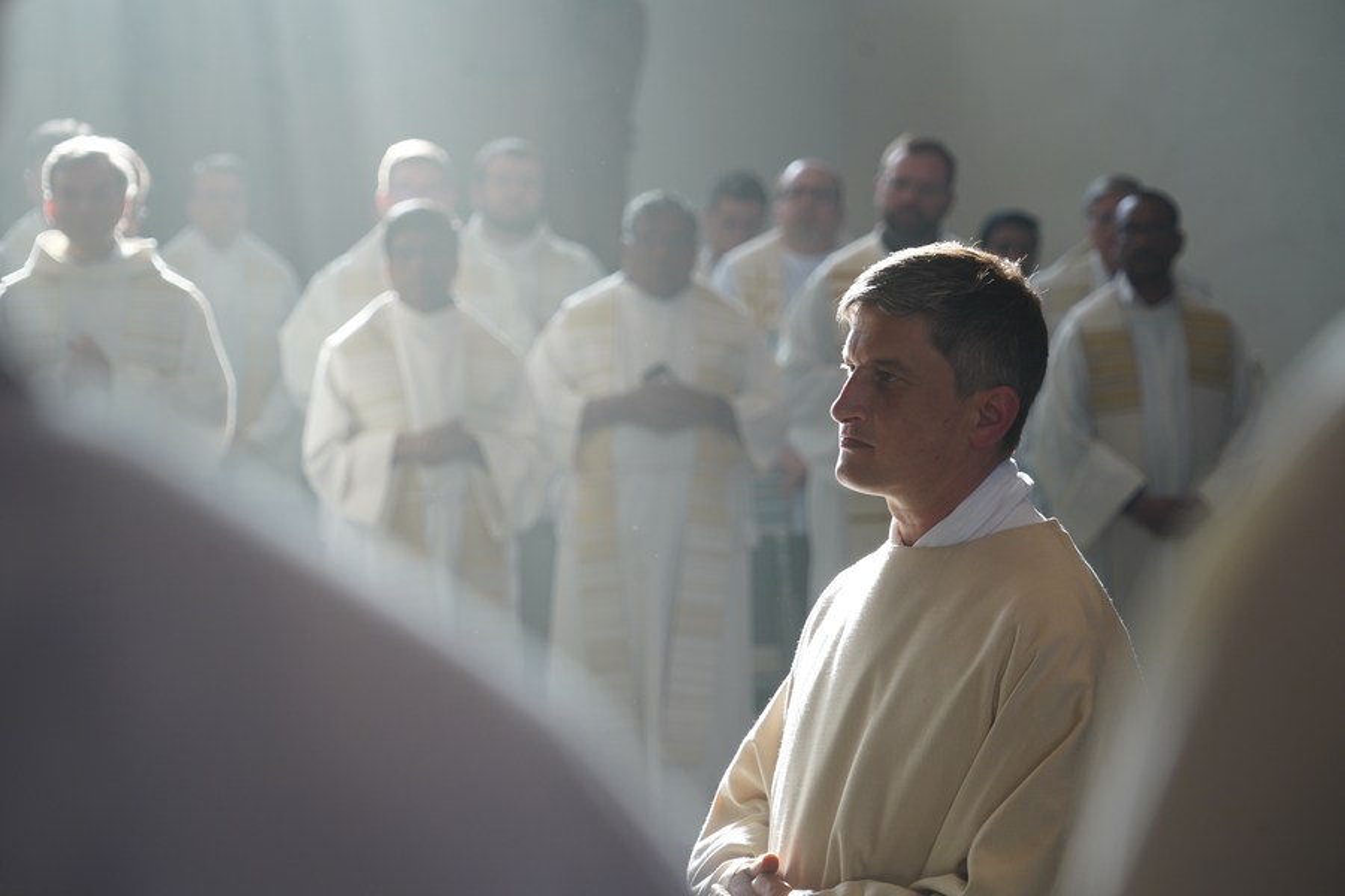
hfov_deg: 15.3
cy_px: 448
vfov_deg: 10.2
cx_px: 672
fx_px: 5006
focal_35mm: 134
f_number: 6.3
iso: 800
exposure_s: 1/160
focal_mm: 134
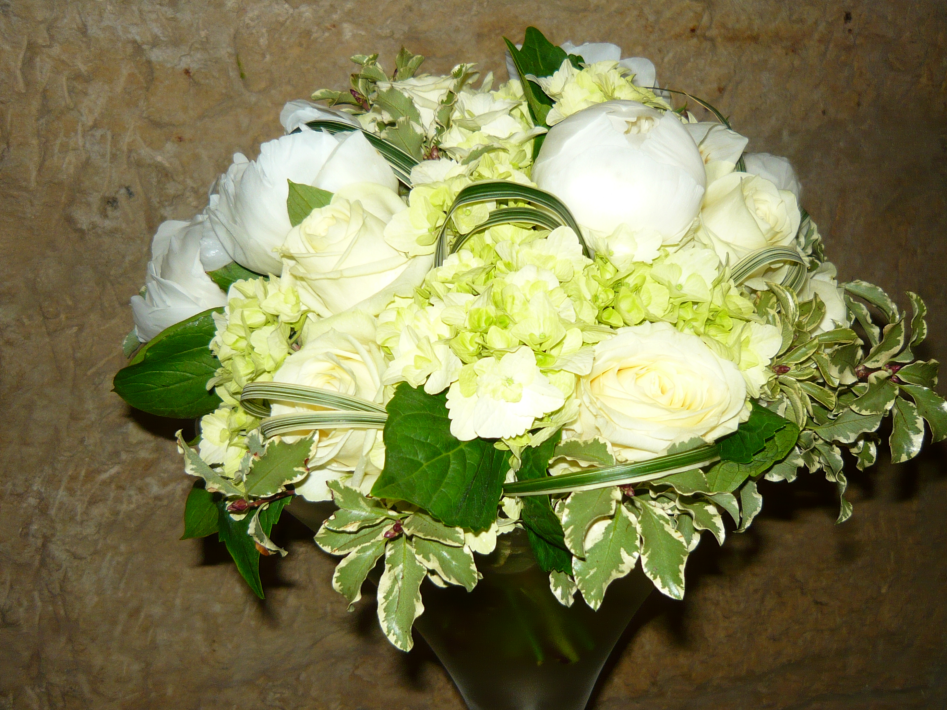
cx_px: 504
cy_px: 360
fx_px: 1067
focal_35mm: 39
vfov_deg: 36.8
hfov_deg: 47.8
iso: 100
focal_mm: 5.5
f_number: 2.8
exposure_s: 1/30
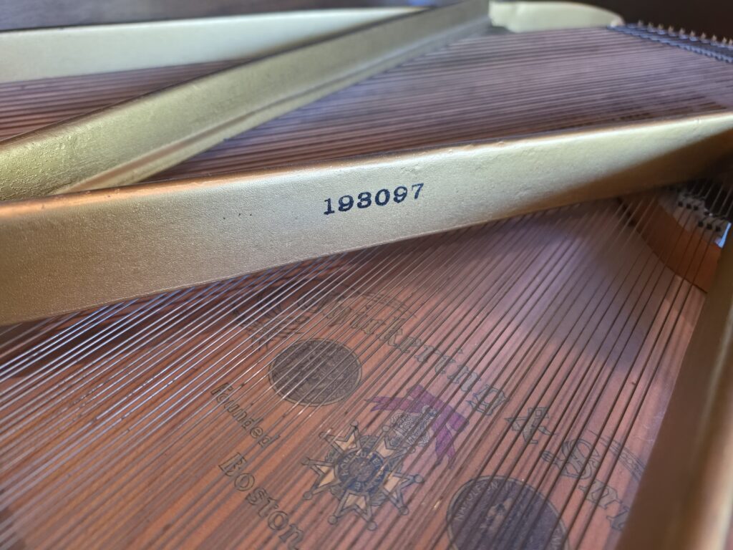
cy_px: 275
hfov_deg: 73.9
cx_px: 366
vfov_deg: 58.9
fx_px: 487
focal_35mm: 23
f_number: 1.4
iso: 250
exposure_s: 1/40
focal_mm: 6.5
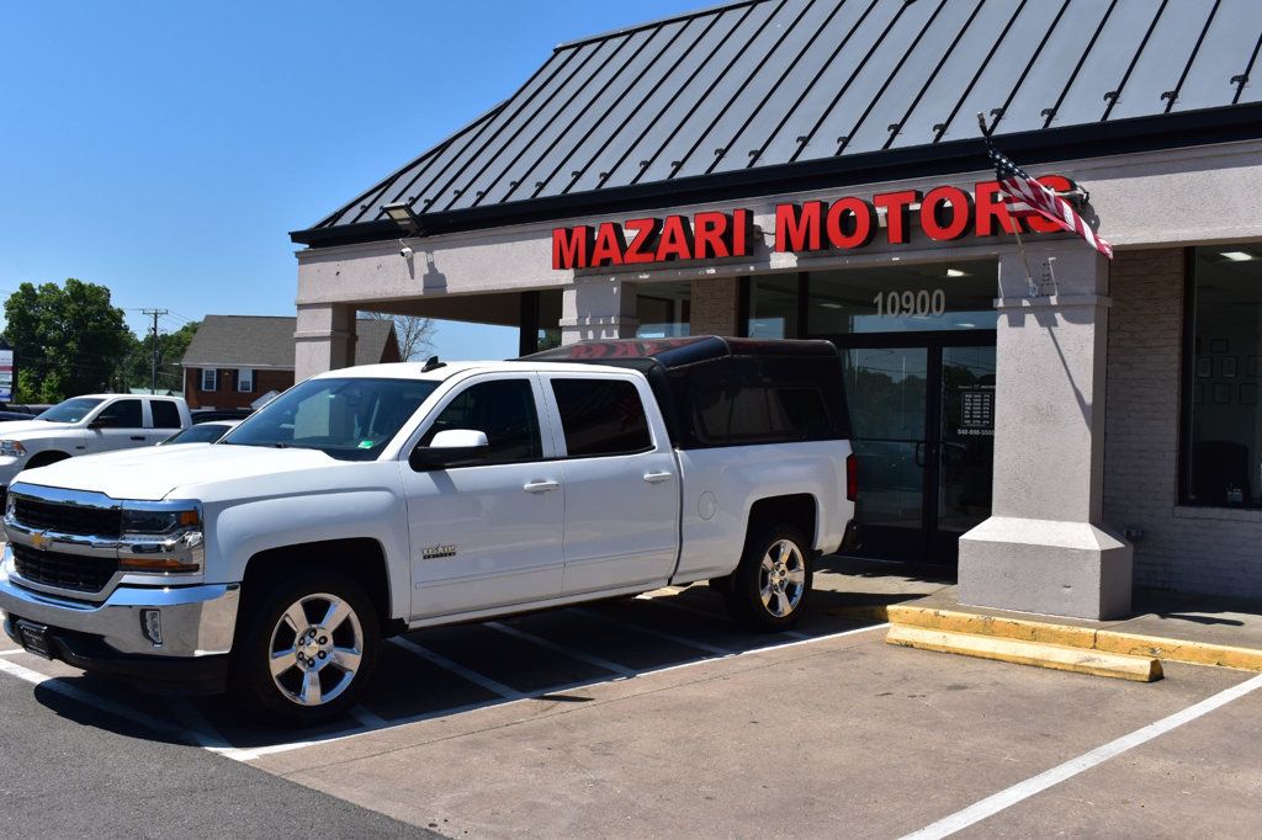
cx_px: 631
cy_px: 420
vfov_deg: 35.5
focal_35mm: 38
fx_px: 1314
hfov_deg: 51.3
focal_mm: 25
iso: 250
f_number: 11
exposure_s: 1/500
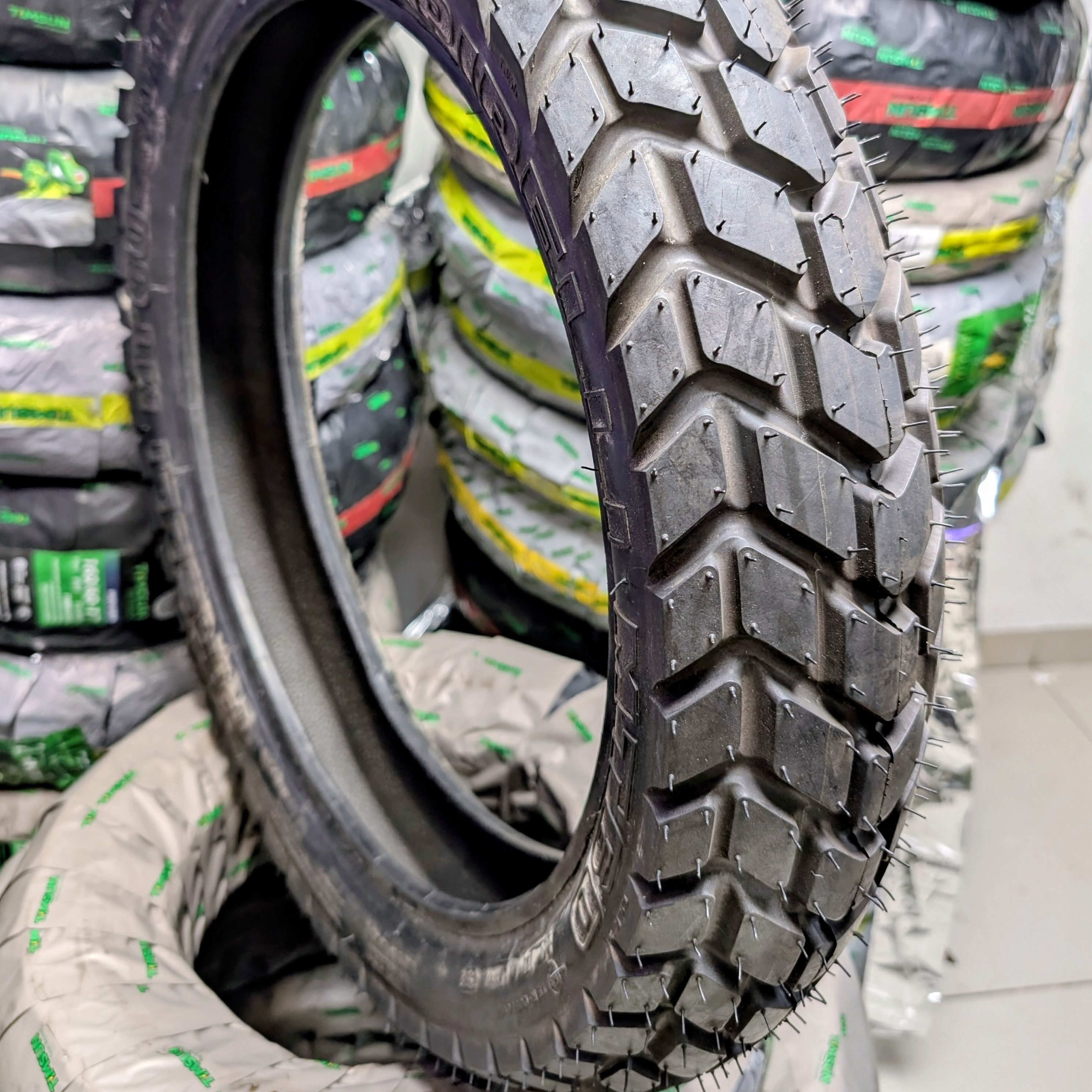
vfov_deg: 55.1
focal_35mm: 29
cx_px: 556
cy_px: 423
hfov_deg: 55.6
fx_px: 1035
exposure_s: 1/64
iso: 60
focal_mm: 6.9
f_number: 1.68
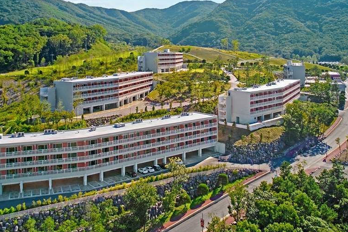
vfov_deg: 36.7
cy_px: 49
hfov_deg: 54.3
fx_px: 338
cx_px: 156
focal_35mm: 35
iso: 100
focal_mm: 8.38
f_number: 2.8
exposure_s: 1/1000
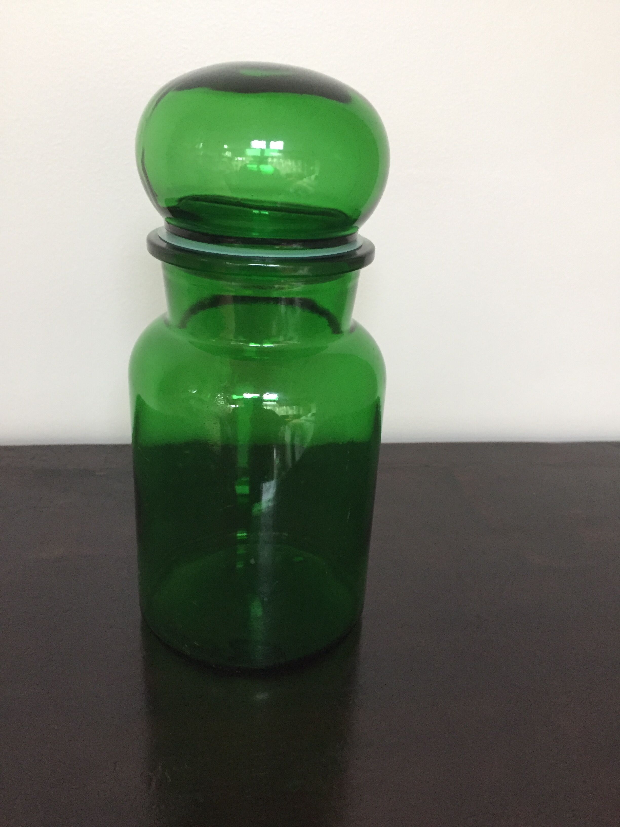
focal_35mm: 29
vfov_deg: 61.7
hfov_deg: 48.2
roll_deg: -2.2
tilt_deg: -22.6
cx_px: 310
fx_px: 693
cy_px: 414
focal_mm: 4.15
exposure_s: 1/33
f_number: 2.2
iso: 320
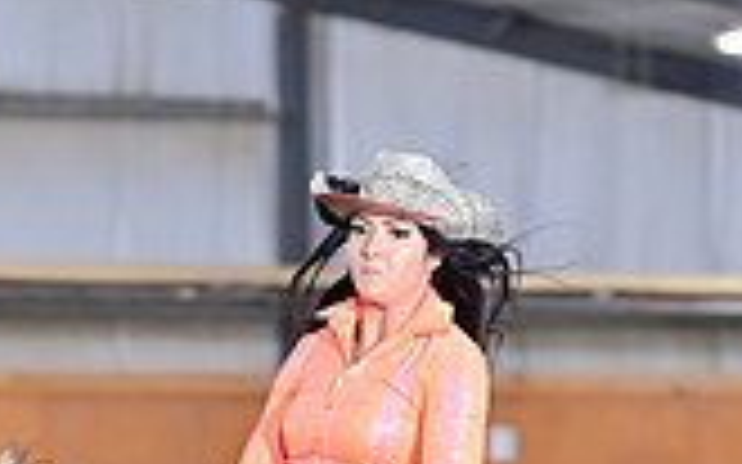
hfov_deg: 4.8
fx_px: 8854
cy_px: 849
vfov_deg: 3.0
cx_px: 103
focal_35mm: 438
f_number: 3.2
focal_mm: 122
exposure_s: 1/250
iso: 1250
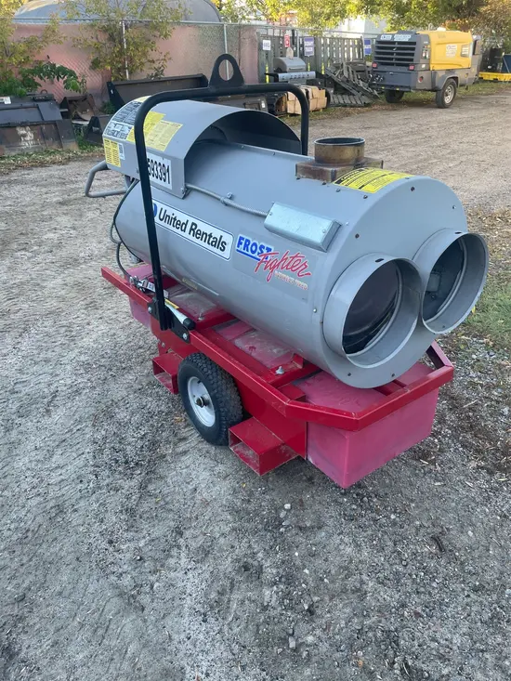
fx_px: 512
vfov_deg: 67.3
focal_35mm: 26
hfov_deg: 53.1
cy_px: 340
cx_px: 256
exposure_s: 1/121
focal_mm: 4.2
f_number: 1.6
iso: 40
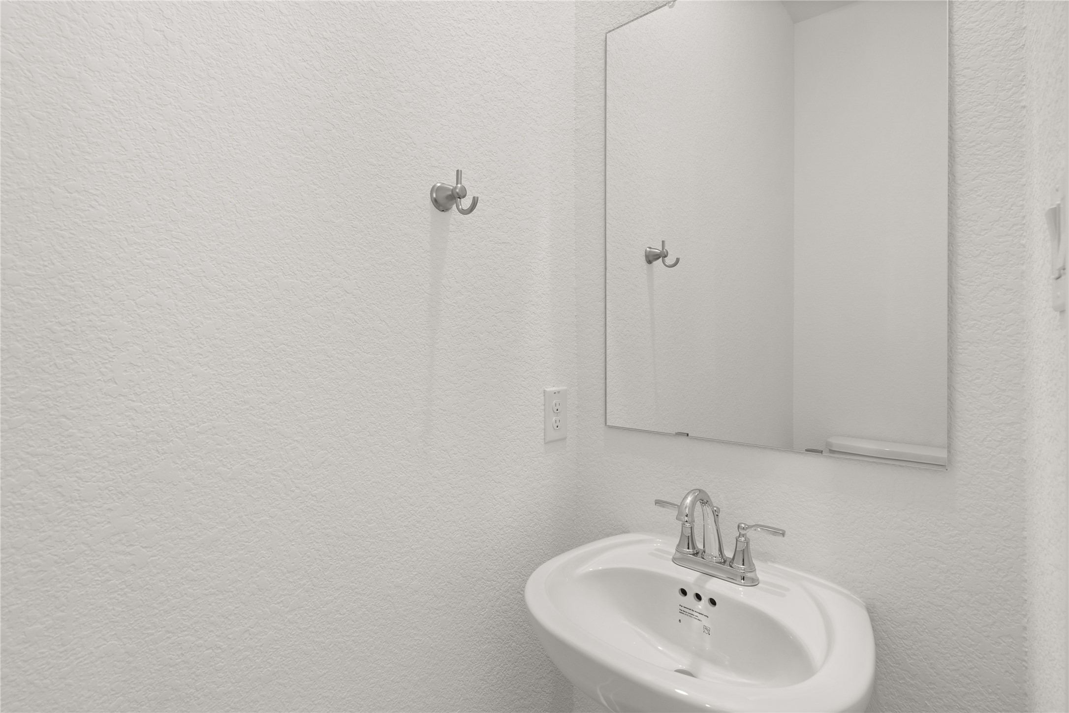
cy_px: 356
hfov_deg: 96.7
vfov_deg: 73.7
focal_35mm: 16
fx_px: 475
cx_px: 534
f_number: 9
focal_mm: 16
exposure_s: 1/4
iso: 320
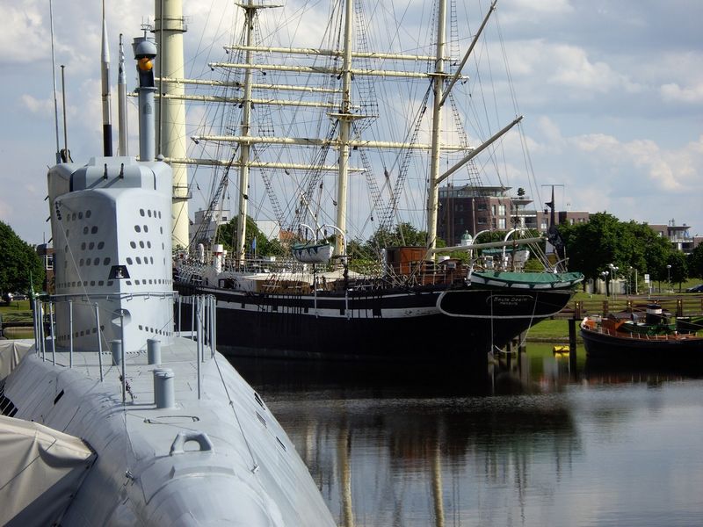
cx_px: 352
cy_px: 264
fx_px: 2295
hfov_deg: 17.4
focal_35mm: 113
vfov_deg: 13.1
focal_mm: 23.7
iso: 64
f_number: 5.4
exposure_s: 1/400
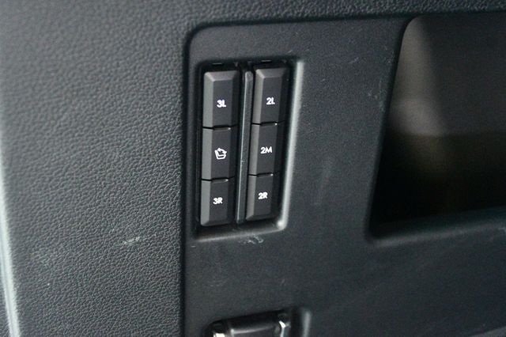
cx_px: 253
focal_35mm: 51
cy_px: 168
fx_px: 716
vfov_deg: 26.5
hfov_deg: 38.9
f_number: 4.2
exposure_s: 1/15
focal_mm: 34
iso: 12800
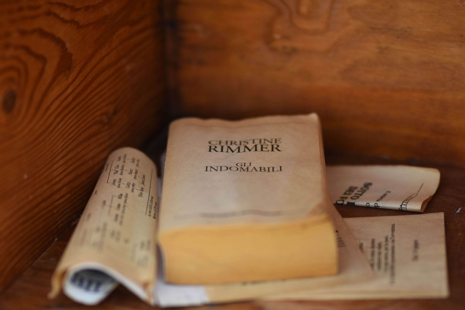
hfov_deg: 16.1
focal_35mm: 128
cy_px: 155
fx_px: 1647
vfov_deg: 10.8
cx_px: 232
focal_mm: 85
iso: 250
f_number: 1.4
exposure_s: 1/4000
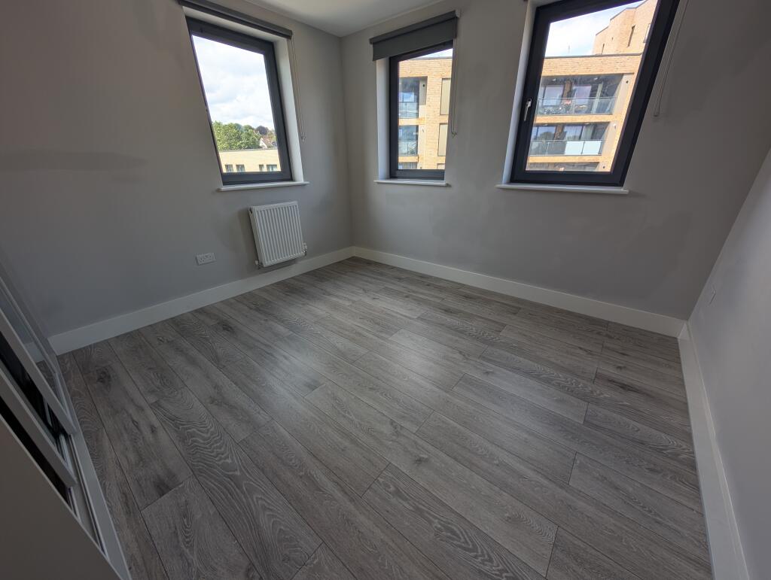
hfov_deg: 110.5
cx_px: 386
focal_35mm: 12
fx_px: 268
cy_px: 290
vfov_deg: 94.6
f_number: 1.7
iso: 62
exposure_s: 1/887
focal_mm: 2.02
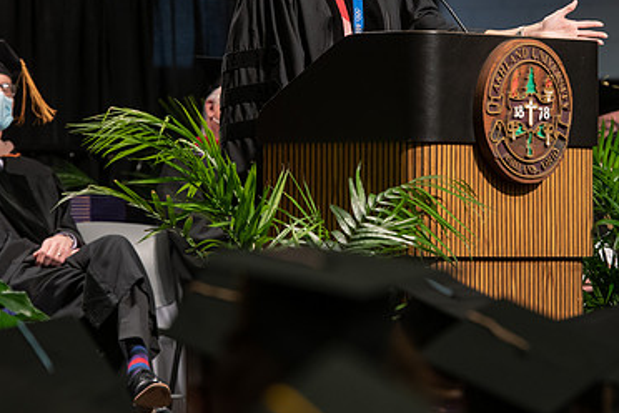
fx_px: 4694
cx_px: 319
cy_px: 99
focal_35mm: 273
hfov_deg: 7.5
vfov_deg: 5.0
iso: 1000
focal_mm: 175
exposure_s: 1/200
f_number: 5
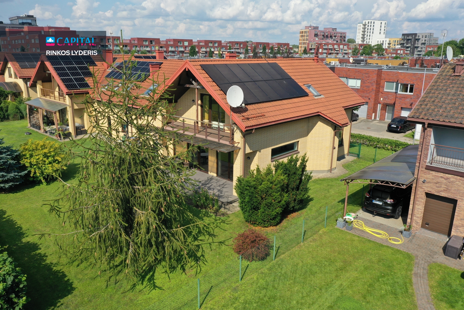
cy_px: 155
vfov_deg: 46.4
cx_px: 232
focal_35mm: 28
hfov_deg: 65.5
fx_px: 361
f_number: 5.6
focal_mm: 10.26
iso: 100
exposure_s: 1/500
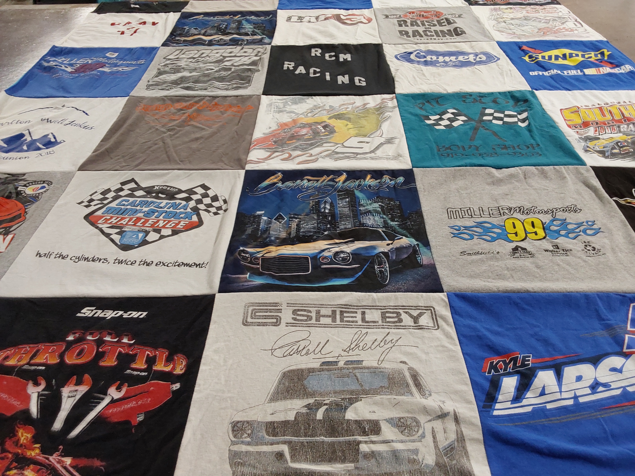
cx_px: 318
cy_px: 238
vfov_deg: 49.7
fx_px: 514
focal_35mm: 28
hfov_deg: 63.4
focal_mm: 2.91
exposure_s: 1/50
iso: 80
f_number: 1.9
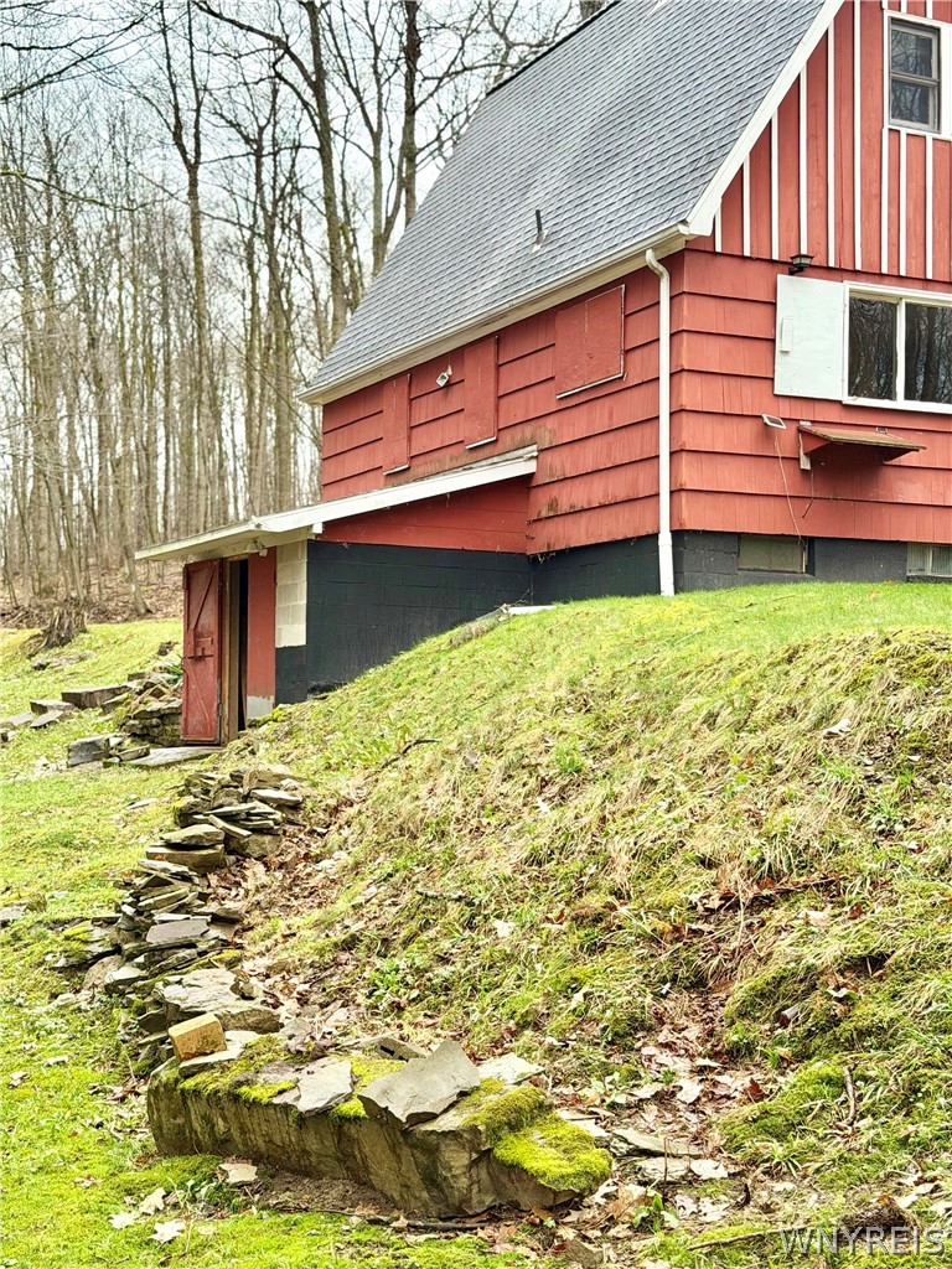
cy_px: 634
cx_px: 476
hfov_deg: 30.3
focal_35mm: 48
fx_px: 1760
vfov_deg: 39.7
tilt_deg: +2.4
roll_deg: -0.6
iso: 80
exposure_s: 1/322
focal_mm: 6.76
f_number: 1.78
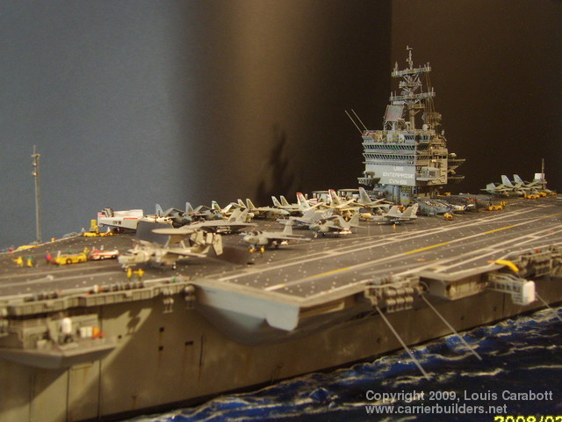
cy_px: 211
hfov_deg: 49.0
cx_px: 281
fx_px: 617
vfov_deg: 37.7
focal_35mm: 38
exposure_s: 1
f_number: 2.8
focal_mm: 7.8
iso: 123
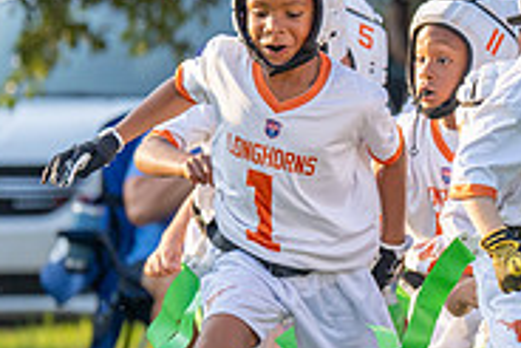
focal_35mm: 536
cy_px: 196
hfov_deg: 3.8
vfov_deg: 2.6
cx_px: 673
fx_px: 7763
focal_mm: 126
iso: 400
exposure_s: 1/2000
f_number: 2.8
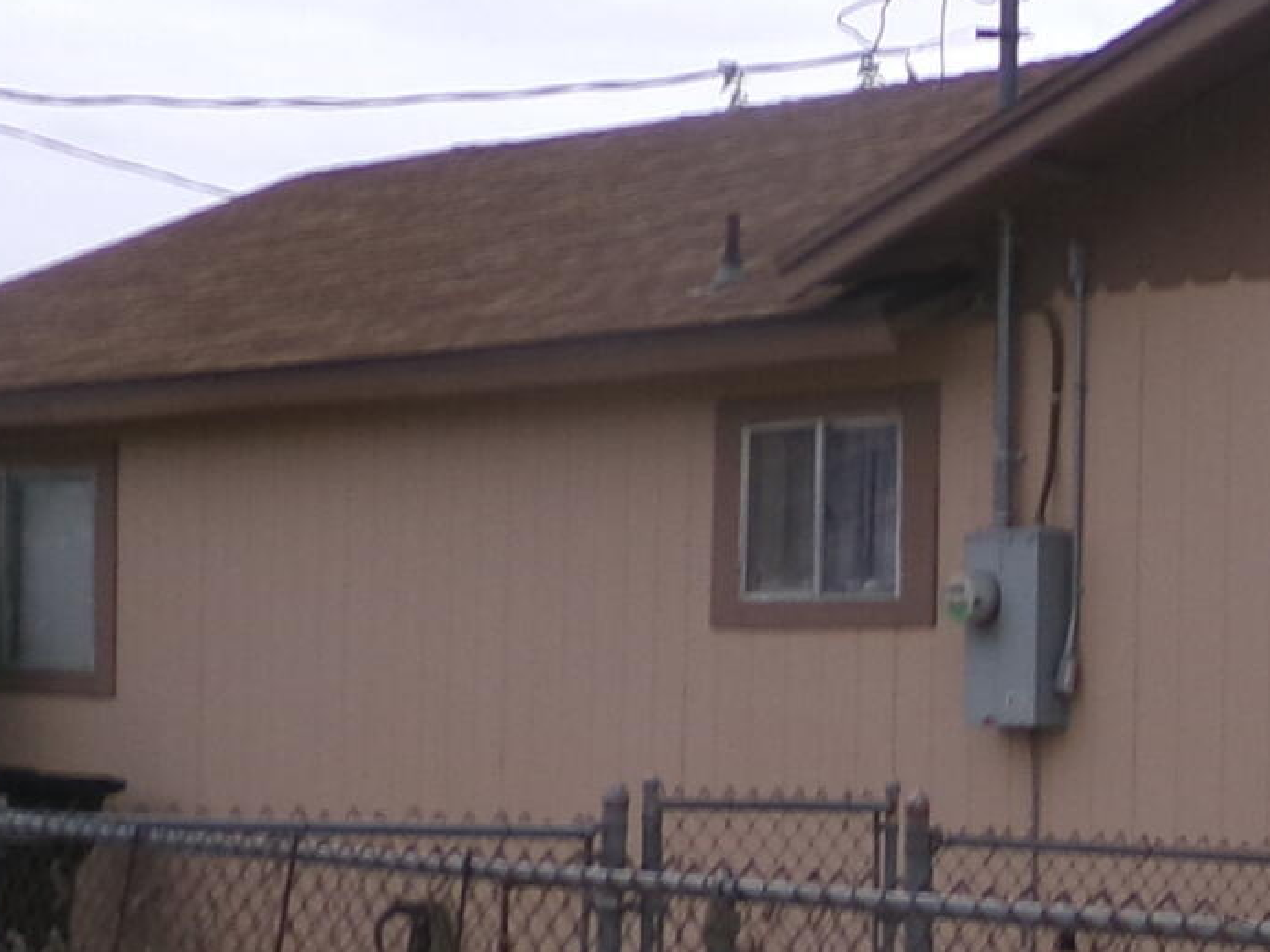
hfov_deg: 17.7
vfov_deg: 14.0
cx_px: 1643
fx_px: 3816
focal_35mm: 104
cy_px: 923
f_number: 11.07
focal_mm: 4.3
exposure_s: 1/70
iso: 100
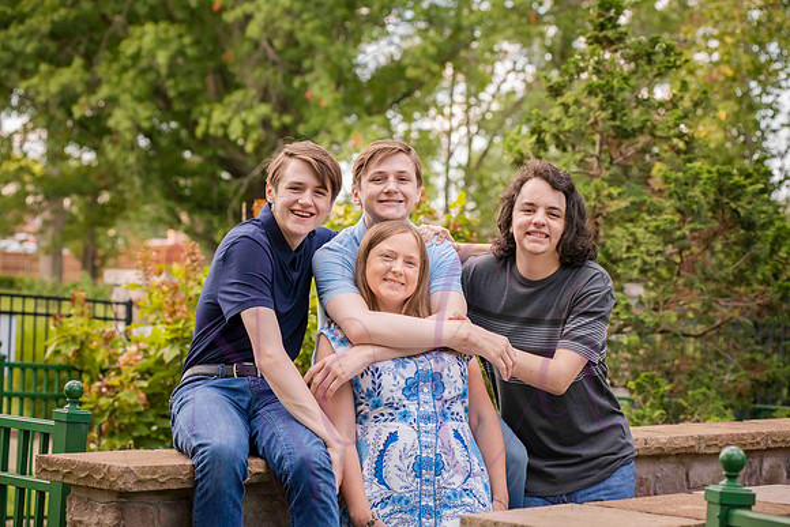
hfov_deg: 23.6
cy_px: 264
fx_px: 1888
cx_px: 395
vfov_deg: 15.9
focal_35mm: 86
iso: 400
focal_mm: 86
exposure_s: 1/320
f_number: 5.6
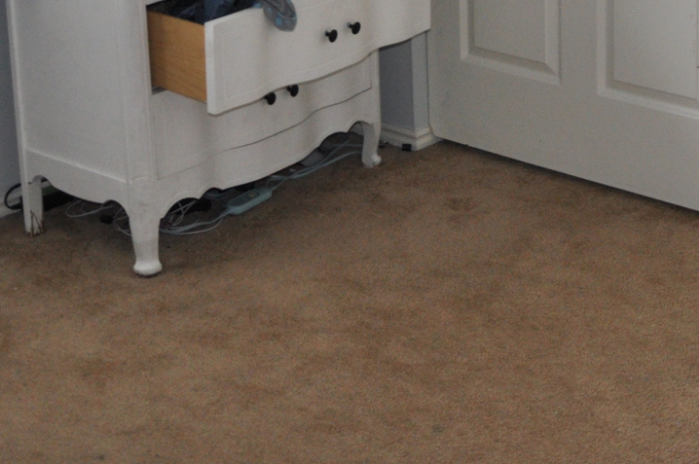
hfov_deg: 26.0
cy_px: -157
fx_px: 1493
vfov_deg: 16.6
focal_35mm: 77
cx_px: 528
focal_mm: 18
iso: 640
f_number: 3.5
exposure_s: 1/125
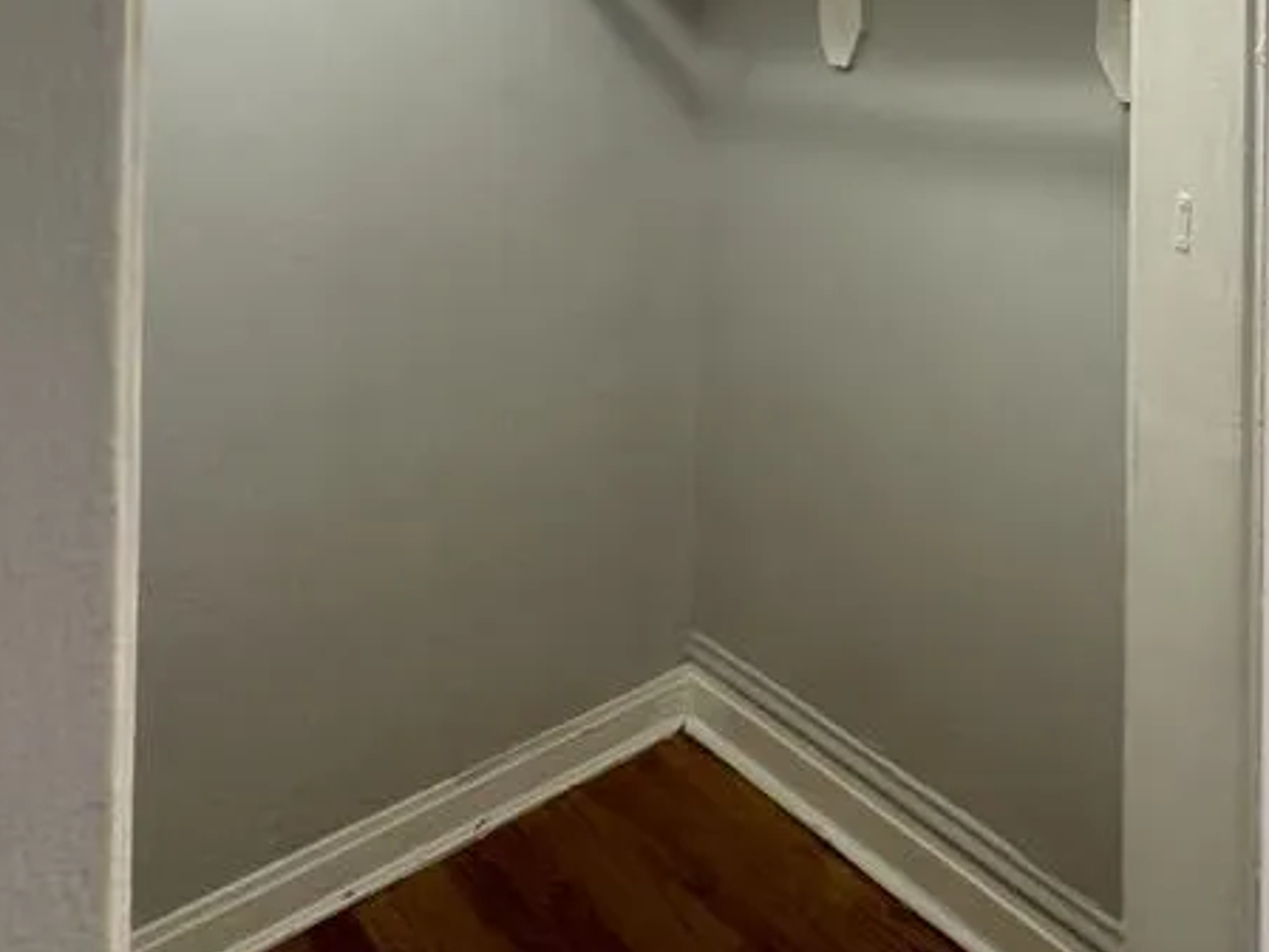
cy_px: -68
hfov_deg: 46.1
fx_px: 1173
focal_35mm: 32
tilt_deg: +1.1
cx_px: 1311
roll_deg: -0.4
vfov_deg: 37.7
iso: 400
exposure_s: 1/60
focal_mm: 2.22
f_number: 2.2
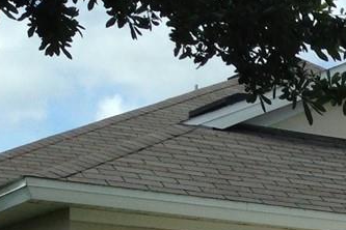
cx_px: 753
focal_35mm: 165
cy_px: 551
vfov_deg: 7.7
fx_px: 1586
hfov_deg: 11.0
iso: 50
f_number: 2.4
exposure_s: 1/1506
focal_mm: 4.13
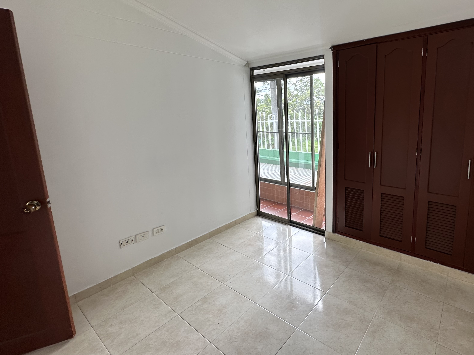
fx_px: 246
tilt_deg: -7.2
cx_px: 302
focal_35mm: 18
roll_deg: +0.3
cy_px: 151
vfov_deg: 71.2
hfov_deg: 85.7
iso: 50
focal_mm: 2.22
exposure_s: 1/120
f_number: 2.2
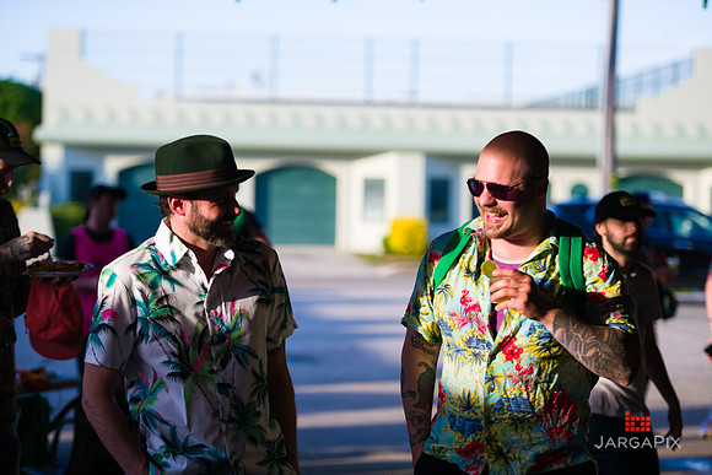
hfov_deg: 20.0
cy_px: 238
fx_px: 2018
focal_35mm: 102
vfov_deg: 13.4
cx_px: 356
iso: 500
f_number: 3.2
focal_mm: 102
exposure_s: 1/1600
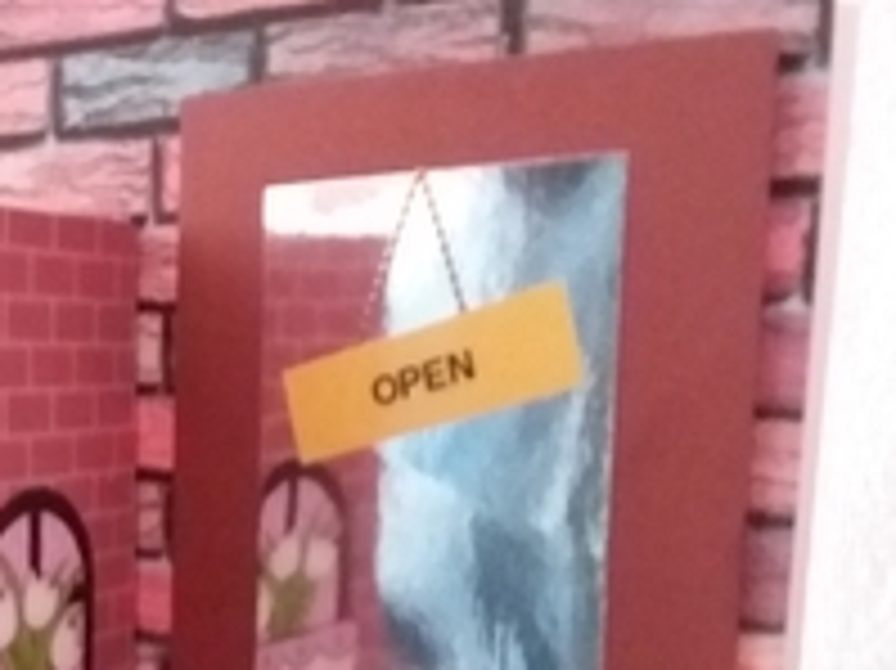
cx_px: 72
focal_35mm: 61
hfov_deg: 30.2
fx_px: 1578
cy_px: 650
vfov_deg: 23.1
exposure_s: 1/17
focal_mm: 2.91
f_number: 1.9
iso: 640
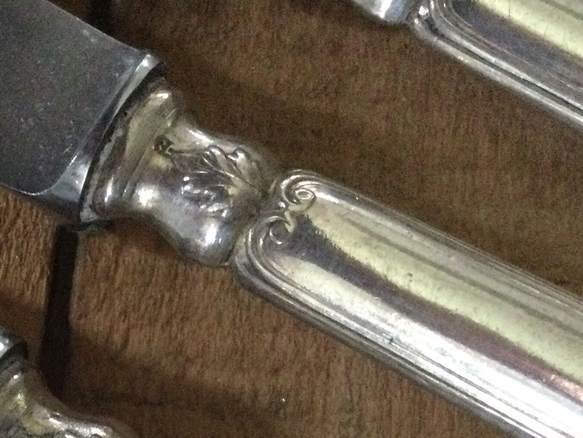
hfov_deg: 25.1
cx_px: 41
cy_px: 493
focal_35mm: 75
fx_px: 1263
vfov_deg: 18.8
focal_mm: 3.3
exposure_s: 1/17
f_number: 2.4
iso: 320
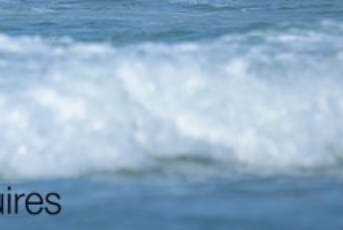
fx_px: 28288
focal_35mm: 2965
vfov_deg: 0.5
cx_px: -236
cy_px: -11
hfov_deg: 0.7
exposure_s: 1/2000
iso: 200
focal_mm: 800
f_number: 6.3
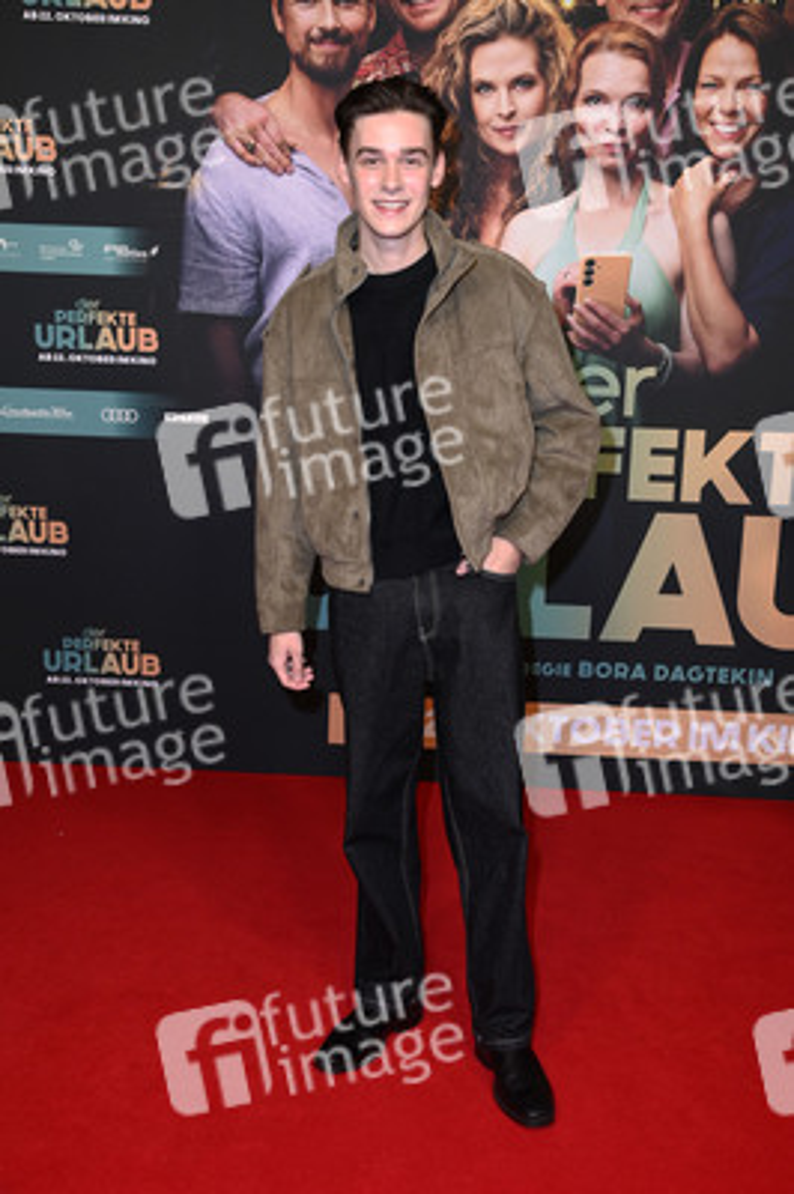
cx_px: 397
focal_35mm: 38
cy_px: 597
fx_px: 1259
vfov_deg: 50.7
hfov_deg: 35.0
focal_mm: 38
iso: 1600
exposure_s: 1/250
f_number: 5.6
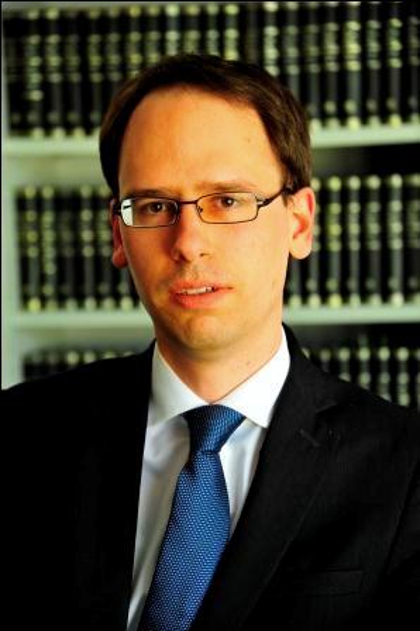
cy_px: 316
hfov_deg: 11.4
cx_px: 210
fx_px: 2103
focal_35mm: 120
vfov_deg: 17.1
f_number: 5.6
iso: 560
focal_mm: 120
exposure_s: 1/30
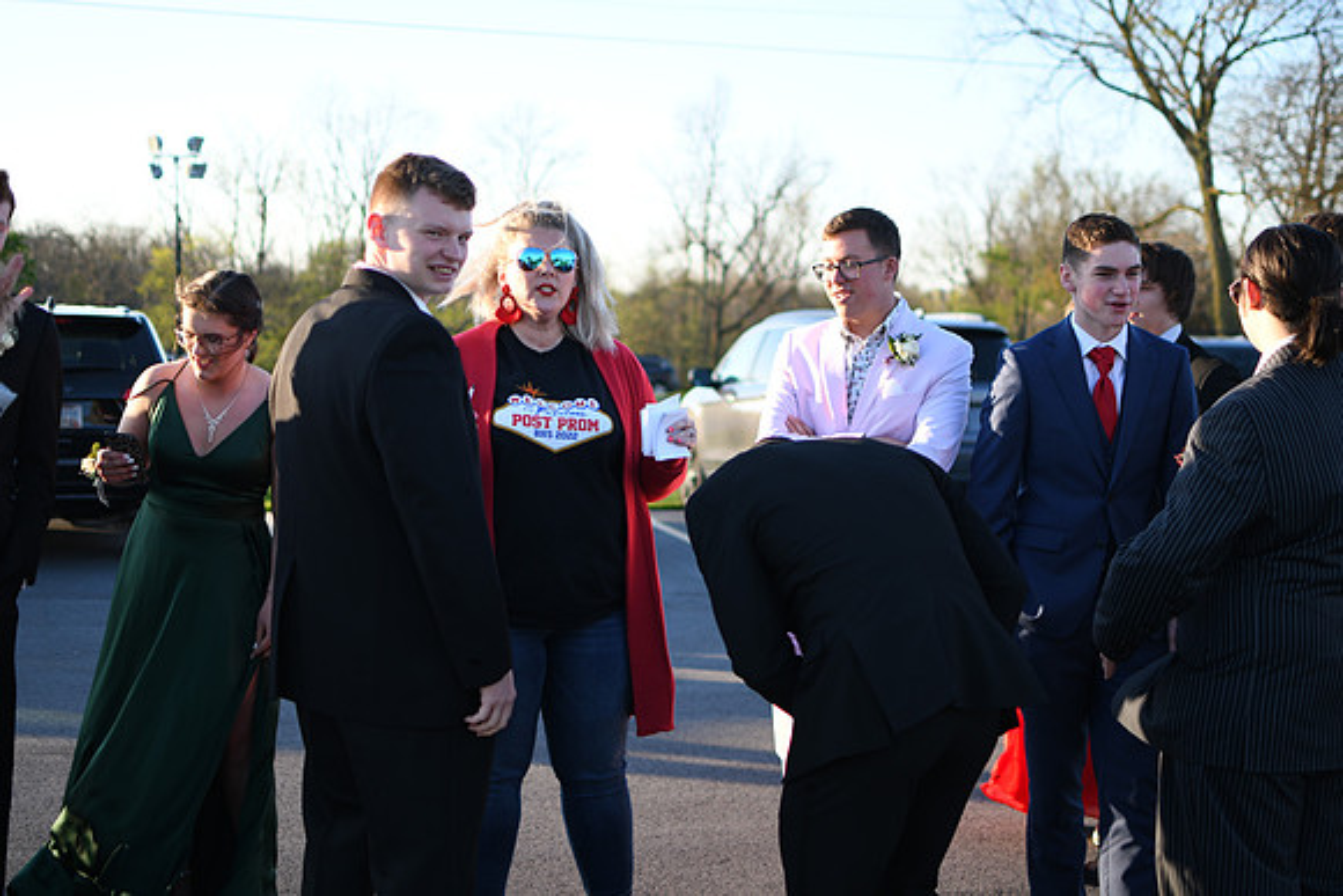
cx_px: 672
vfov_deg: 26.0
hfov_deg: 38.2
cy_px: 448
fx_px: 1940
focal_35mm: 52
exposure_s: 1/640
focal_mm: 35
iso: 100
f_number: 1.8
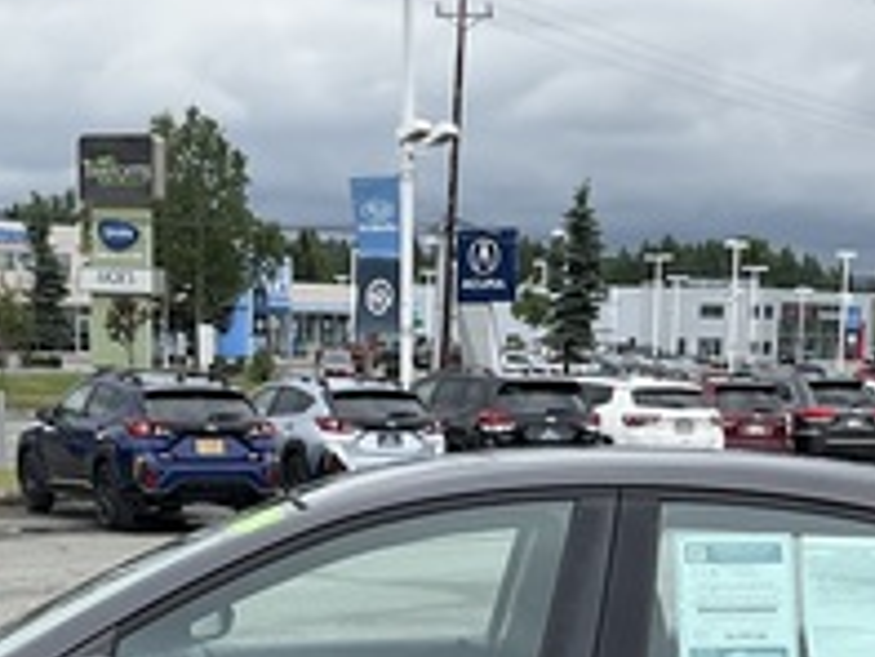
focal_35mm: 94
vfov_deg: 15.0
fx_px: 2378
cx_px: 493
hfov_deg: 20.8
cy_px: 852
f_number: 1.8
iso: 25
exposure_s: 1/883
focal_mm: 3
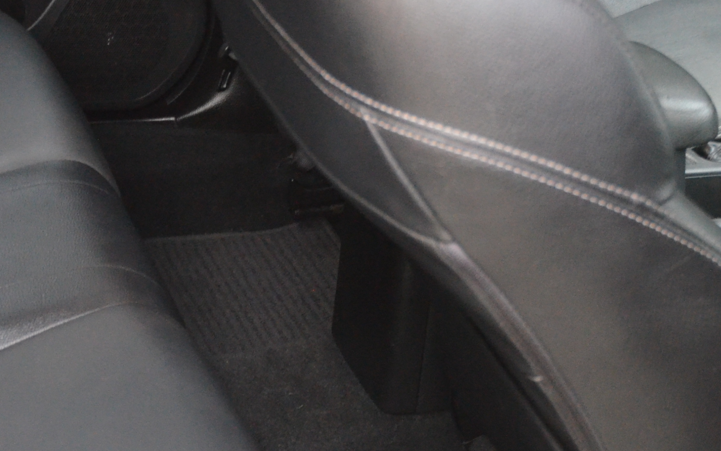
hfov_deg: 19.6
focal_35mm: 104
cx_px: 83
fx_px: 2046
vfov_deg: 12.4
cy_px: 436
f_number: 4
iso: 3200
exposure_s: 1/25
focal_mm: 31
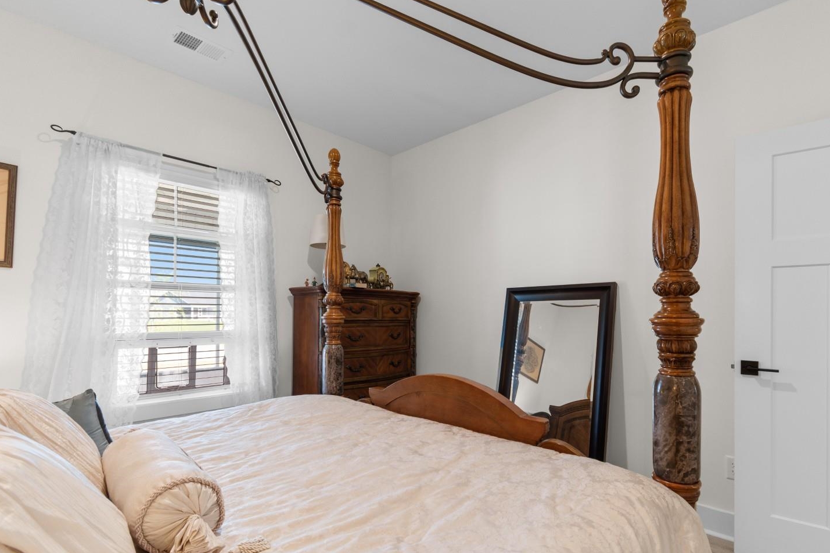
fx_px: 392
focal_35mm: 17
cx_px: 440
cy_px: 310
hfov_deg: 93.2
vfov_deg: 70.2
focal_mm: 10
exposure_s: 1/4
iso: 100
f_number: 4.5
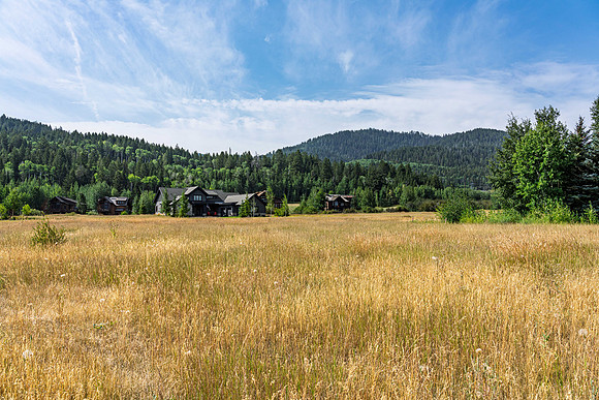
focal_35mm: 30
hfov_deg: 61.9
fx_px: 499
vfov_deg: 43.6
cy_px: 200
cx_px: 300
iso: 200
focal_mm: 30
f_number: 9
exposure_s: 1/1000
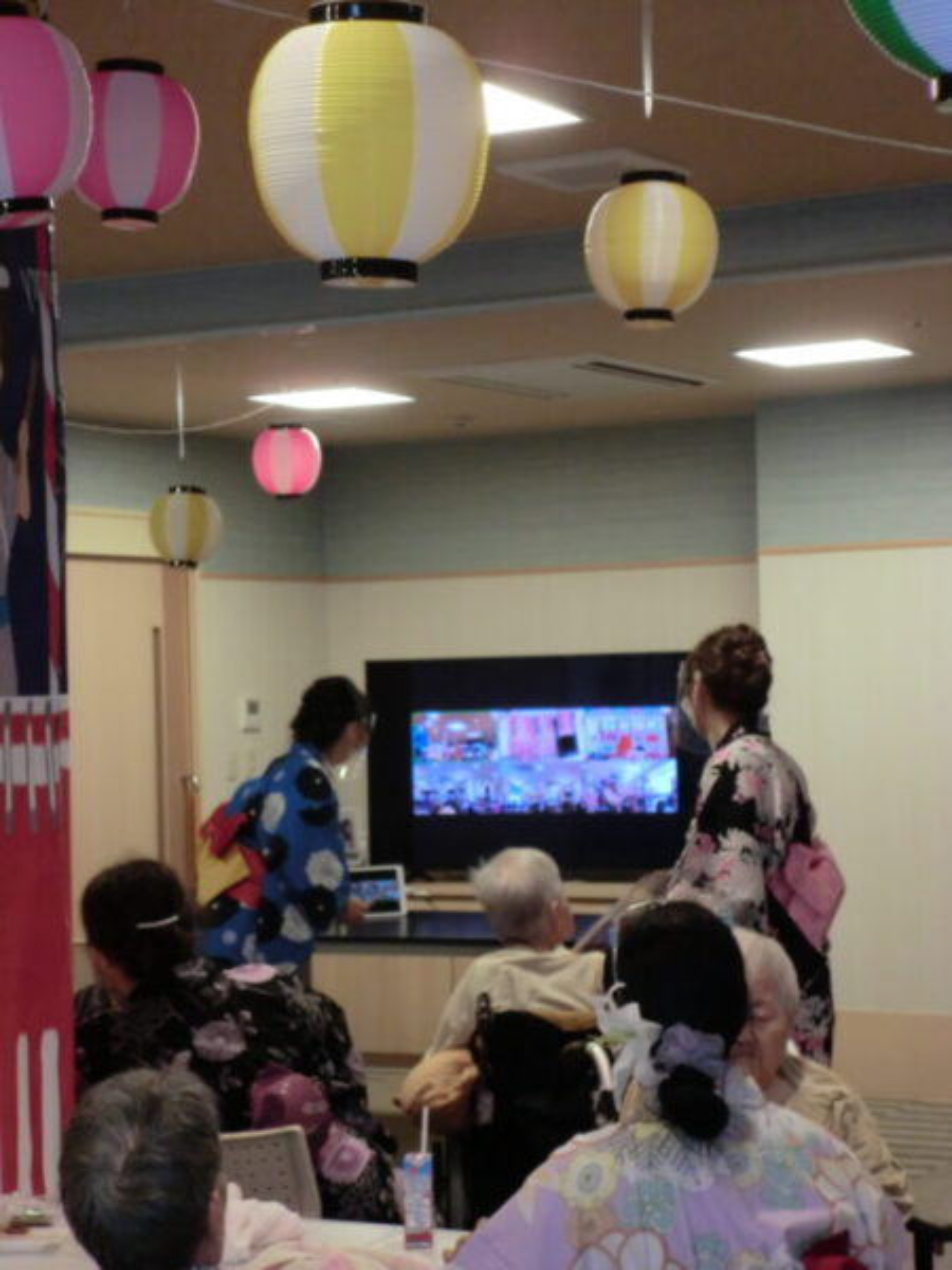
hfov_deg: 20.2
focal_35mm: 73
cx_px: 476
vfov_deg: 26.7
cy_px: 635
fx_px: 2677
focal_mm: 13.16
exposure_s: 1/60
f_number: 4.3
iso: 400
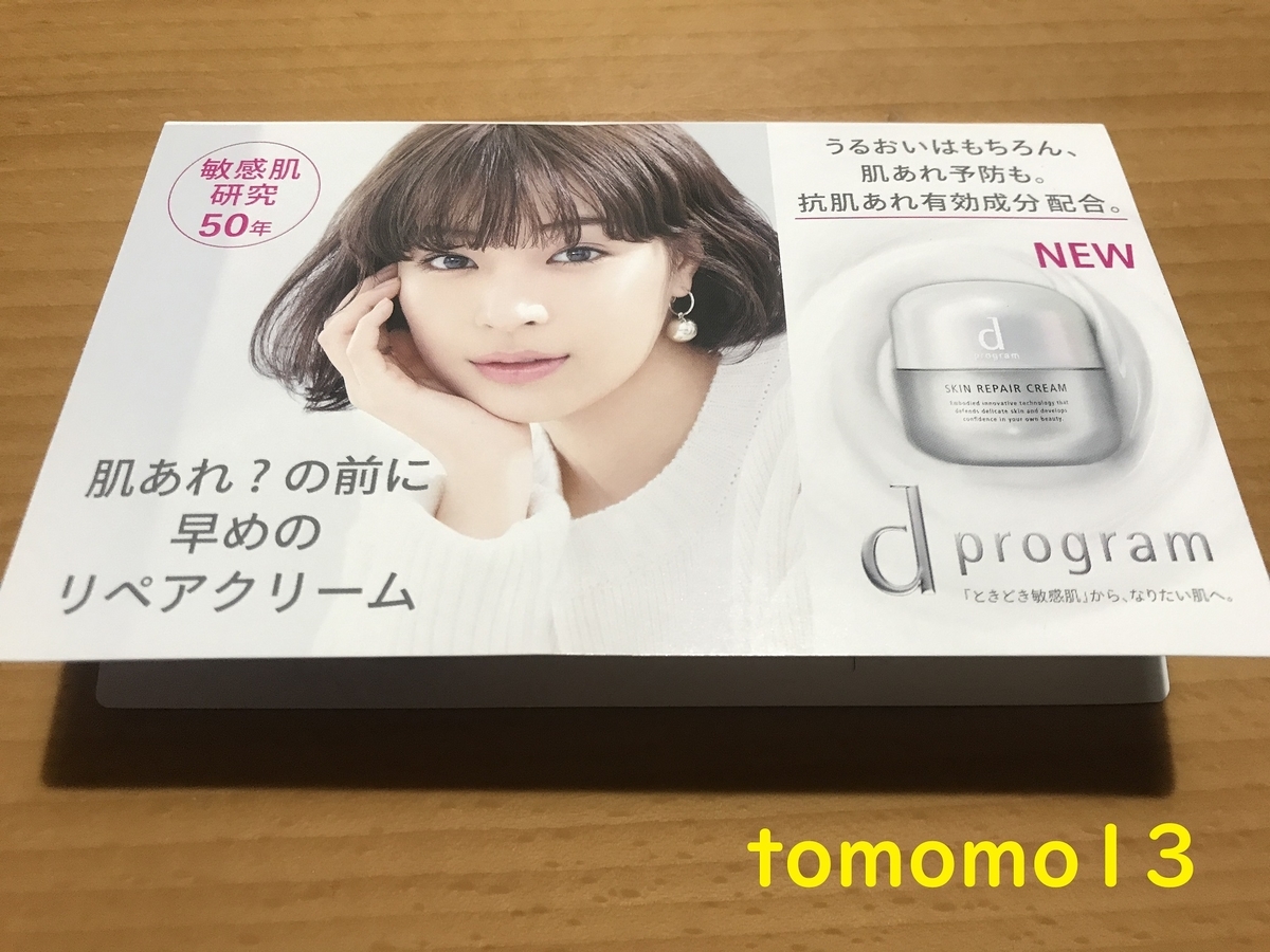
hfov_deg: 63.4
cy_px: 476
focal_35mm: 28
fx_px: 1027
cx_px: 635
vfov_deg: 49.7
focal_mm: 3.99
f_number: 1.8
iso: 40
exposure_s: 1/30
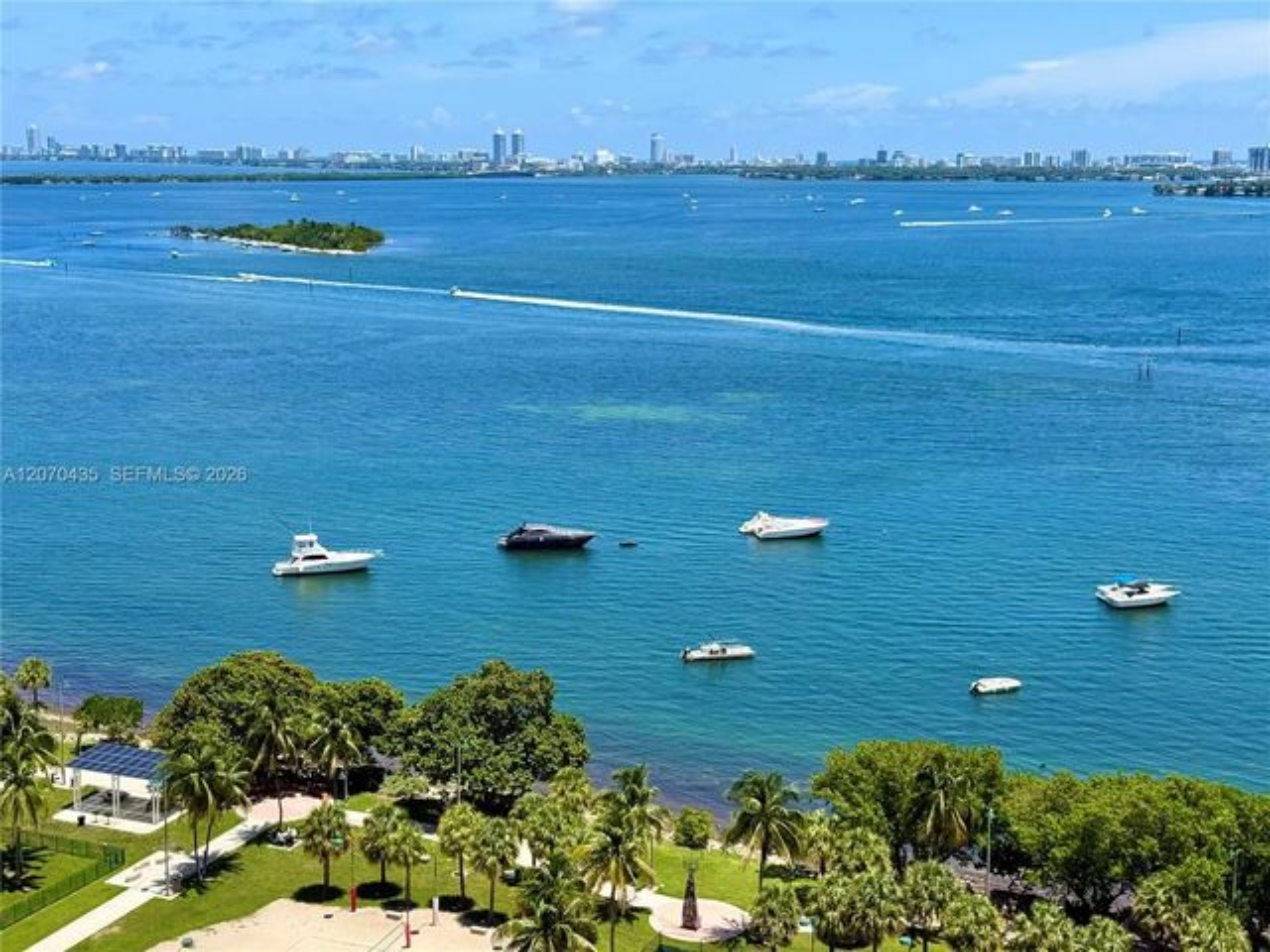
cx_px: 635
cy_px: 476
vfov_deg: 30.3
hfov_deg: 39.7
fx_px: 1761
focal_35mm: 48
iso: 64
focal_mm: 6.76
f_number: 1.78
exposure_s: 1/3891
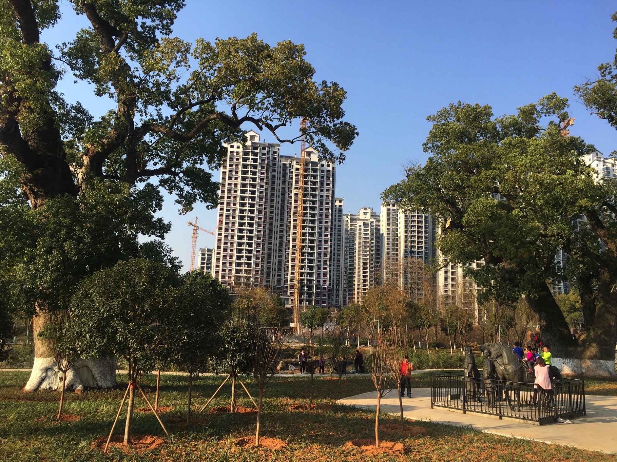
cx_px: 308
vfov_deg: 48.2
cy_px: 231
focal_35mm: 29
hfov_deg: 61.7
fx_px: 517
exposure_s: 1/894
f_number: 2.2
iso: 25
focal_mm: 4.15
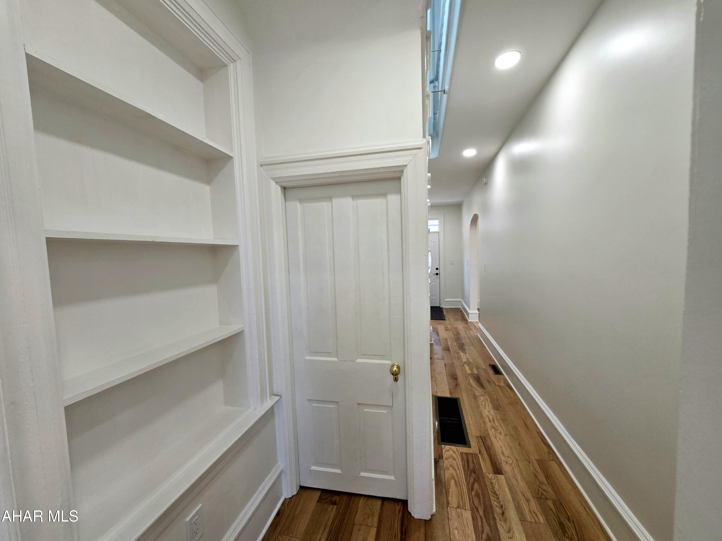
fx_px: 271
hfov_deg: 106.2
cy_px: 270
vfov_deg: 89.9
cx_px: 361
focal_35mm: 13
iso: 64
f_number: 2.2
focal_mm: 2.2
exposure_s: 1/60.2
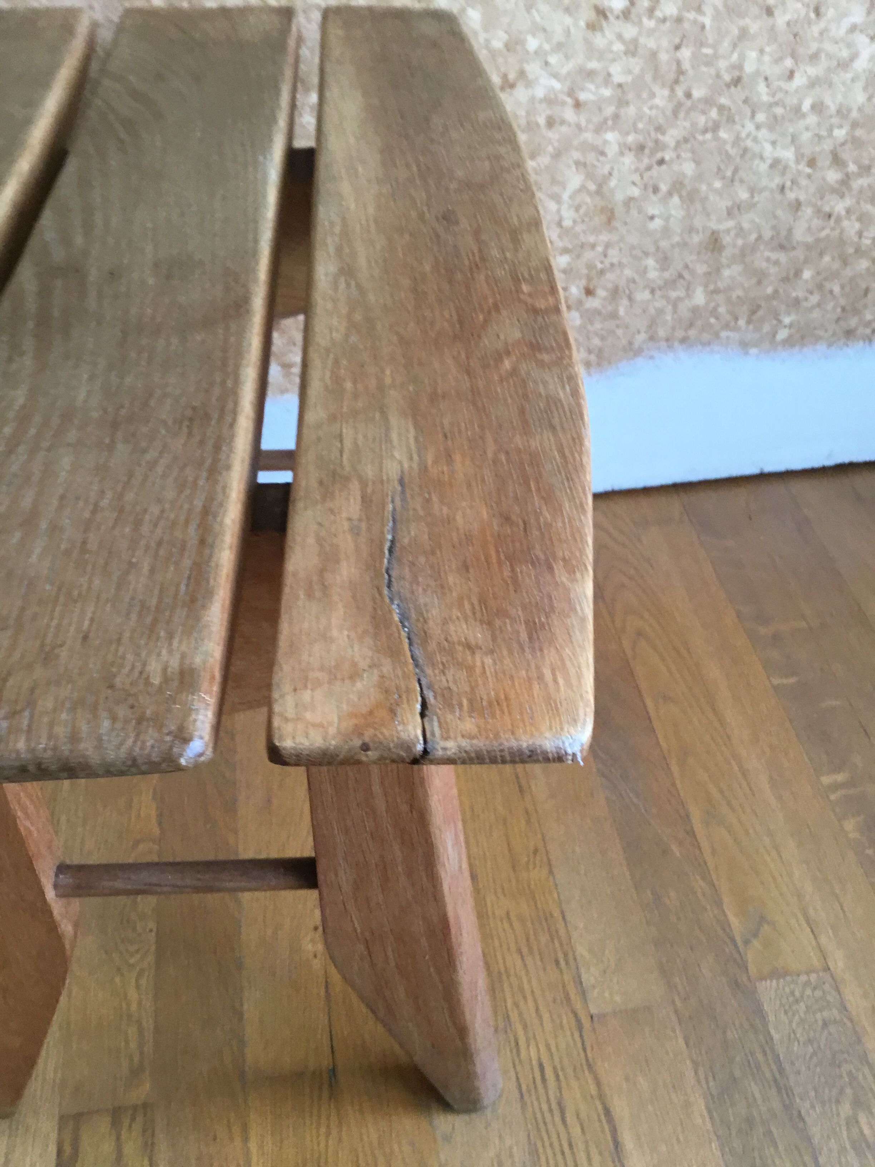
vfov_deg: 58.4
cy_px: 584
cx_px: 438
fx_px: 1045
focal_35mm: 31
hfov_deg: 45.4
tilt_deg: -47.0
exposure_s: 1/33
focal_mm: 3.3
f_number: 2.4
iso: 125
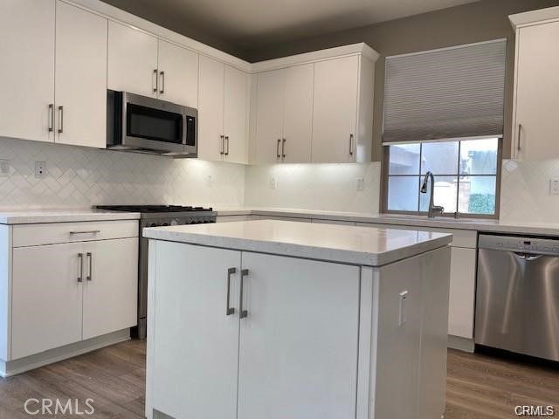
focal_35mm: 26
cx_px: 280
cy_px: 210
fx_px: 420
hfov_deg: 67.3
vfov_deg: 53.1
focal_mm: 4.25
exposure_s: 1/120
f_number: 1.8
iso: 50
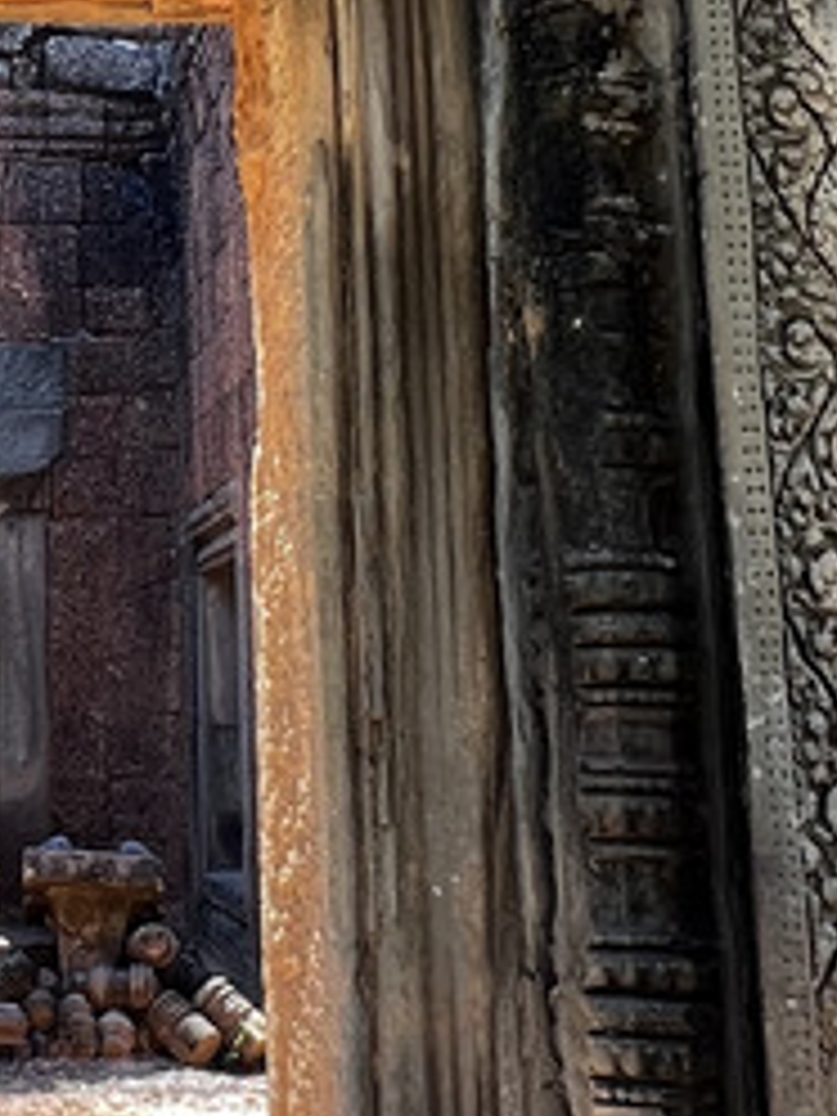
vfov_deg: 30.4
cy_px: 320
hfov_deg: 21.9
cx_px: -117
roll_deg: -0.7
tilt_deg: +10.5
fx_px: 2031
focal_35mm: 63
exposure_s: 1/117
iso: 32
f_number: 1.8
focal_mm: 1.57
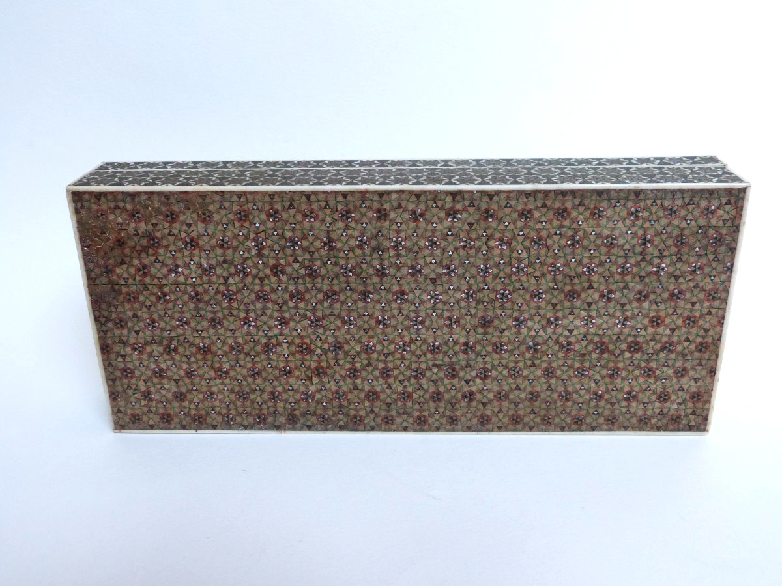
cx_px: 391
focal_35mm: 34
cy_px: 293
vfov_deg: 41.8
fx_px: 768
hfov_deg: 54.0
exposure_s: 1/60
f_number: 3
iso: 400
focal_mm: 6.1
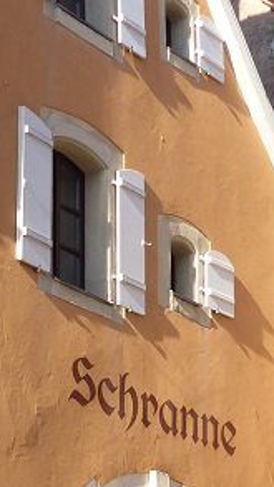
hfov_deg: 8.9
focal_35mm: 133
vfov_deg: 16.1
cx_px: -123
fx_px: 1721
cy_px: 345
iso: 100
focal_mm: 6.3
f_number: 4
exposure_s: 1/400
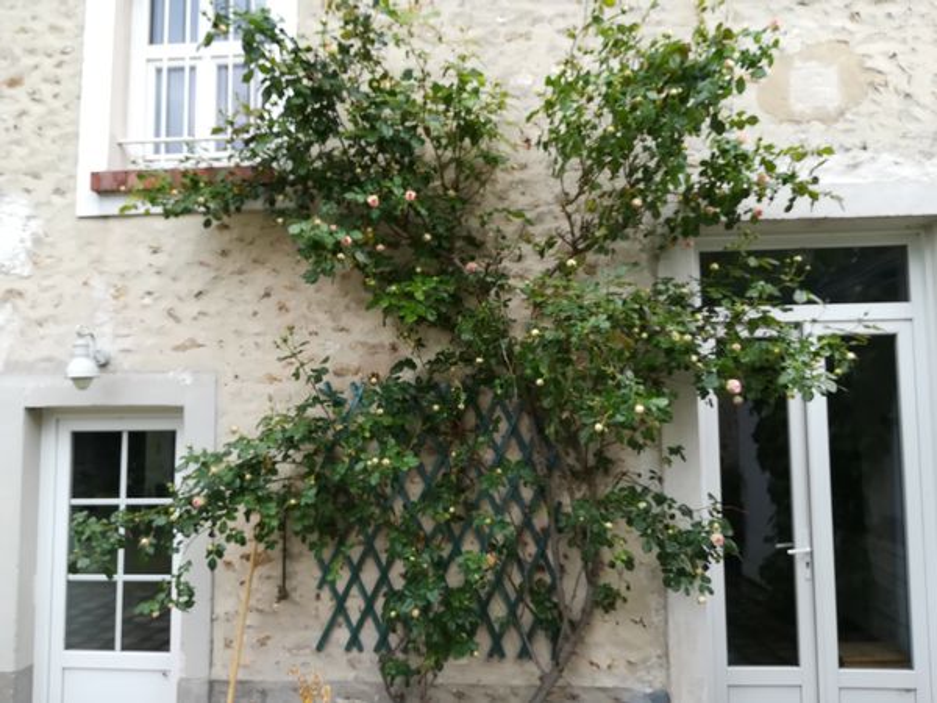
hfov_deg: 67.3
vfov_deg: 53.1
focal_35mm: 26
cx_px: 468
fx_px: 704
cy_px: 352
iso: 50
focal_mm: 3.83
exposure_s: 1/234
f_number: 2.2
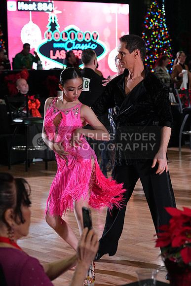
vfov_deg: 19.6
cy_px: 143
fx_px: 827
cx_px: 96
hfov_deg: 13.2
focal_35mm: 104
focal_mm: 104
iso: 8000
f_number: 6.3
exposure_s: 1/400
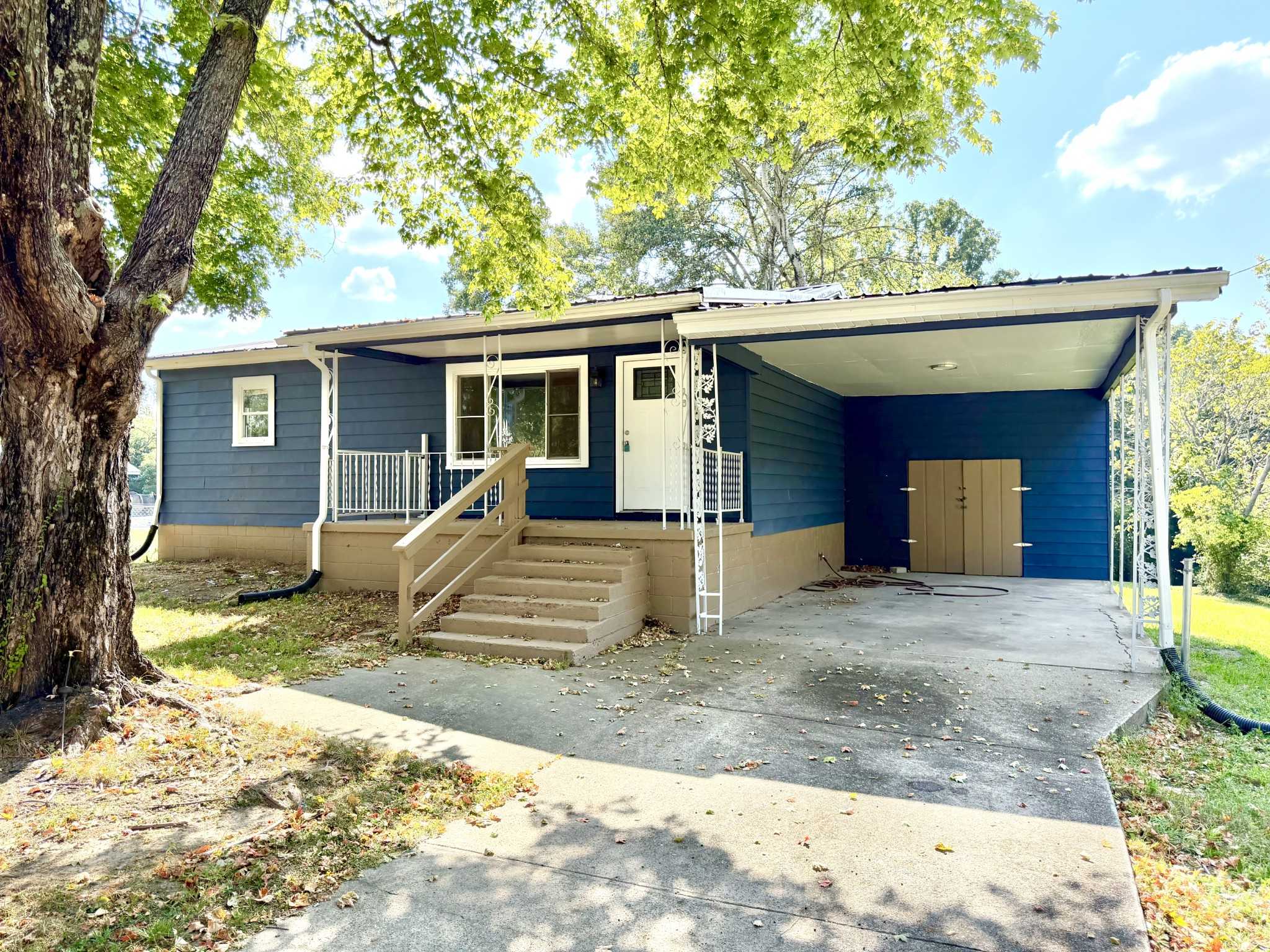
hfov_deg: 71.6
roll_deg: -0.4
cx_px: 635
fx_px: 881
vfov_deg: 56.8
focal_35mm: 24
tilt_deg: +2.0
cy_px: 476
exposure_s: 1/1522
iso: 100
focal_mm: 6.76
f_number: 1.78
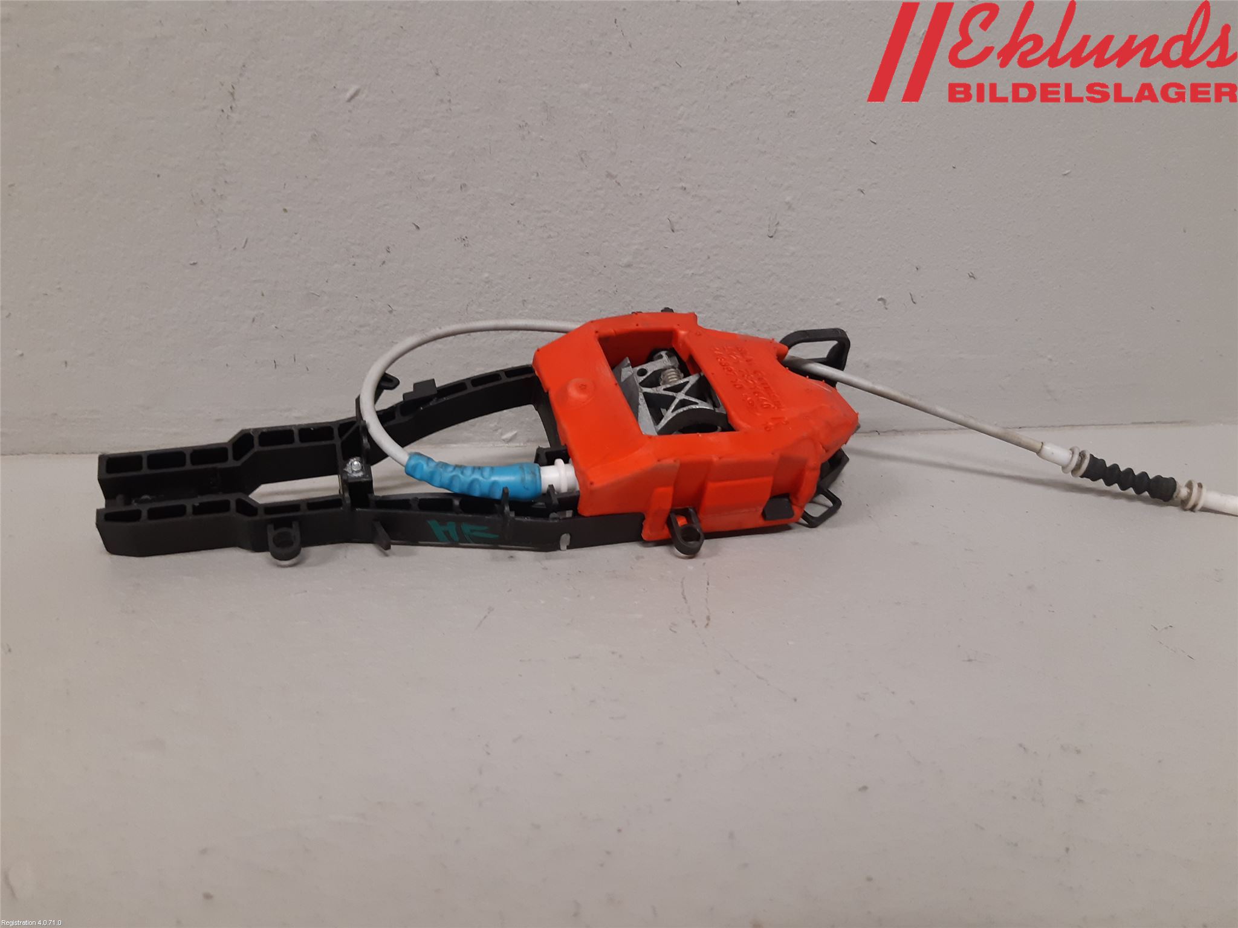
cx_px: 619
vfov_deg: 53.1
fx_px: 930
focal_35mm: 26
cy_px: 464
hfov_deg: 67.3
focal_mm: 3.93
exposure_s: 1/50
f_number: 1.7
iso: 160
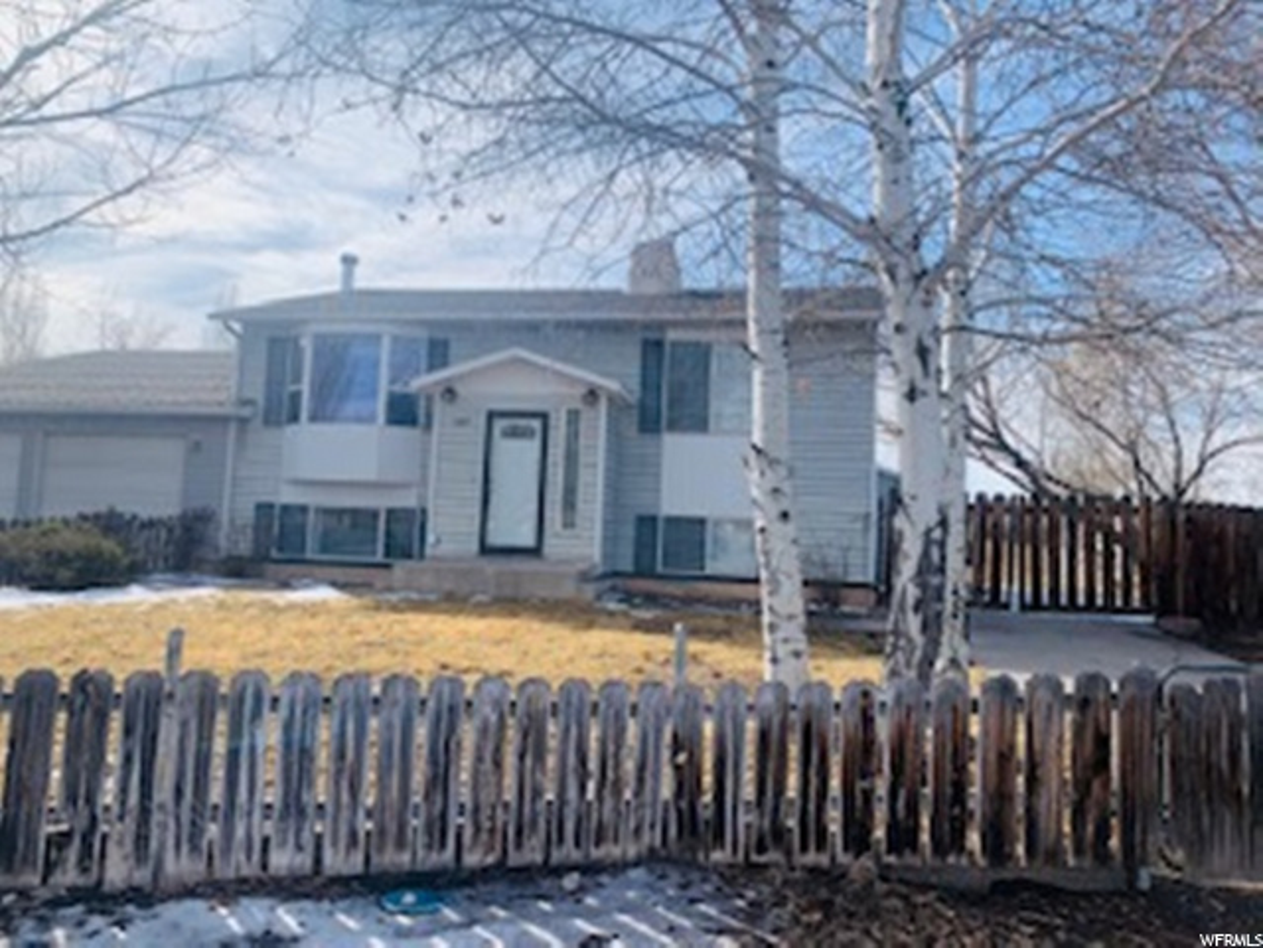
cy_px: 474
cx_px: 632
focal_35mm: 26
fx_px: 949
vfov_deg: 53.1
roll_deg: -2.9
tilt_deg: +4.8
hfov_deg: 67.3
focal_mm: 4.25
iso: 25
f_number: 1.8
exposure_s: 1/2364
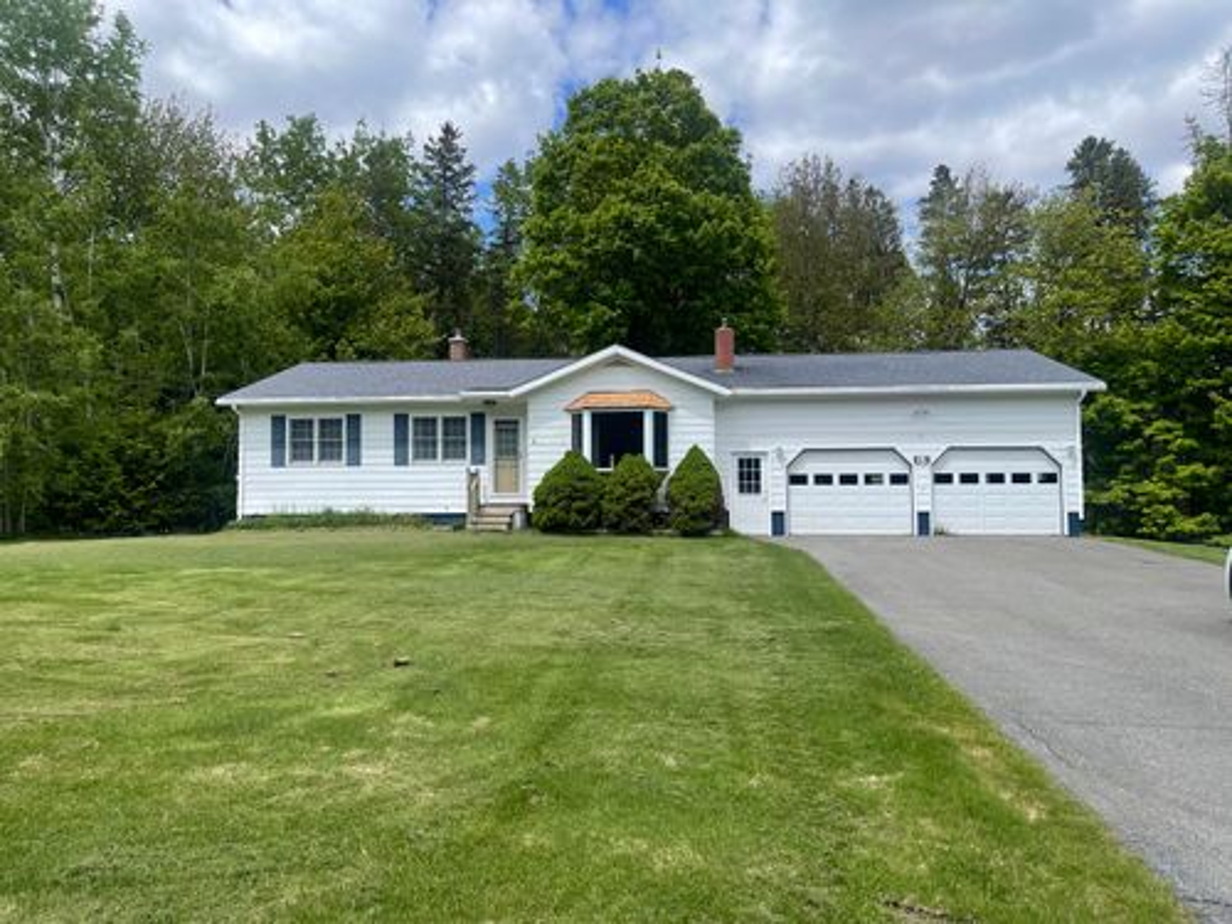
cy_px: 462
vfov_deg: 54.9
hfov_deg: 69.4
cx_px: 616
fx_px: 890
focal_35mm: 25
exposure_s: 1/2660
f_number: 1.6
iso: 32
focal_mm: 5.1
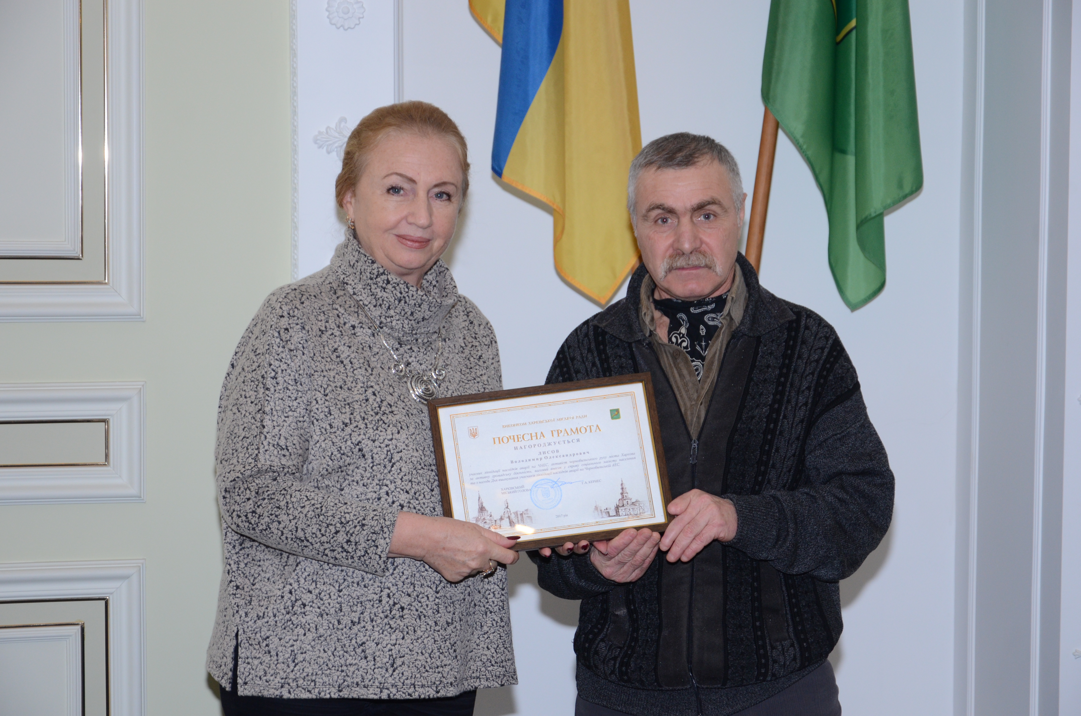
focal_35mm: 78
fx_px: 2337
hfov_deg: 26.0
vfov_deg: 17.4
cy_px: 358
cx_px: 540
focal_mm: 52
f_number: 5
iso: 640
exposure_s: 1/250
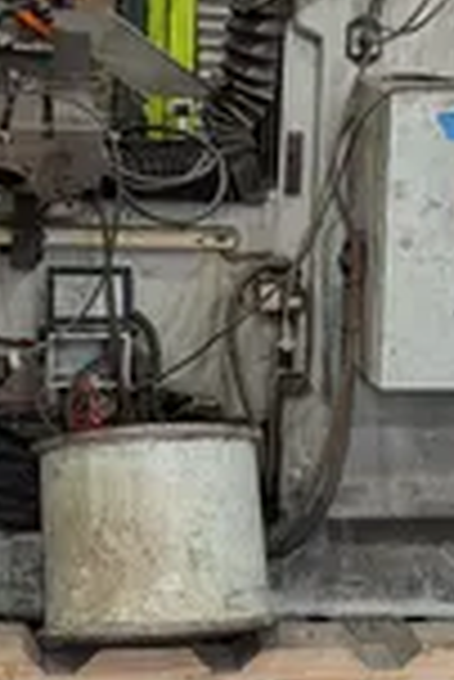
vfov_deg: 28.9
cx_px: 137
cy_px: 32
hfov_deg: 20.6
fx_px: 1246
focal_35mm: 66
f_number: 1.68
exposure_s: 1/210
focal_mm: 6.9
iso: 697
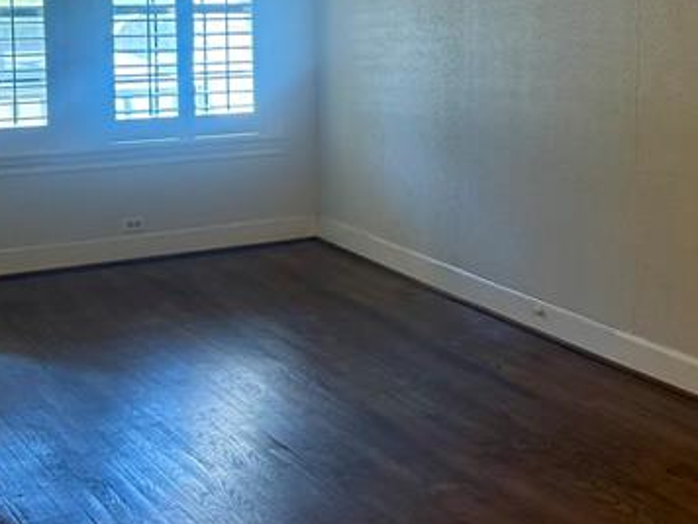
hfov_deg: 27.8
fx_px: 1391
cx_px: 510
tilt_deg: -5.2
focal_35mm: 69
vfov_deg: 21.0
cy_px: 102
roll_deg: +0.3
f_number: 1.78
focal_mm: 6.76
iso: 250
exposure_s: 1/60
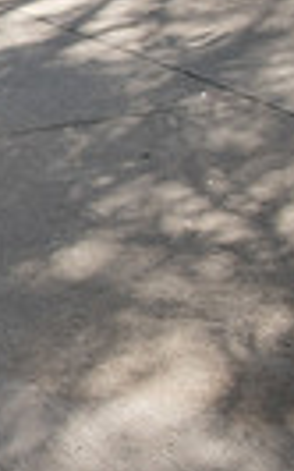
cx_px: -723
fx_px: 1373
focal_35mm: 107
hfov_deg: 8.8
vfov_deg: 18.7
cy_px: -41
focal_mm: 24
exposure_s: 1/640
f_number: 6.3
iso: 400
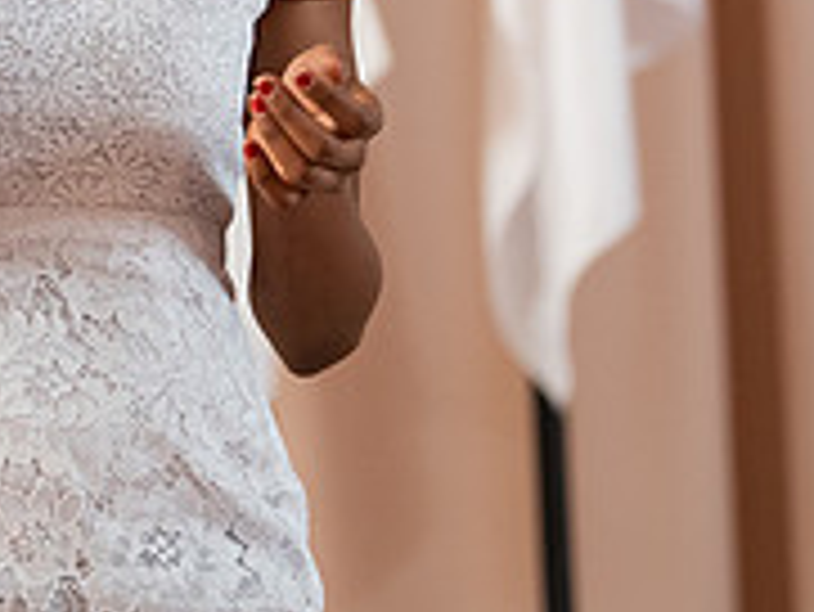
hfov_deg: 5.3
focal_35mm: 370
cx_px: -279
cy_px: -133
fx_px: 8706
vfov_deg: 4.0
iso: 2000
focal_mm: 120
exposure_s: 1/200
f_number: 2.8
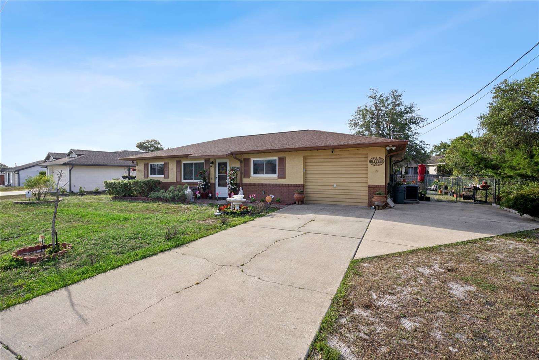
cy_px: 180
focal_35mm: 16
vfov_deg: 73.8
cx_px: 270
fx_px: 240
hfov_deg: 96.7
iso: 64
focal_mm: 16
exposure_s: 1/60
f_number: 14
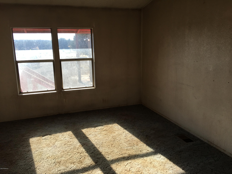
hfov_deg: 61.7
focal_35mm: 29
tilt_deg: -11.0
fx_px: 194
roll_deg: +0.3
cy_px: 87
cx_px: 116
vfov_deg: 48.2
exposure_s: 1/260
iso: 25
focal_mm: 4.15
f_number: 2.2
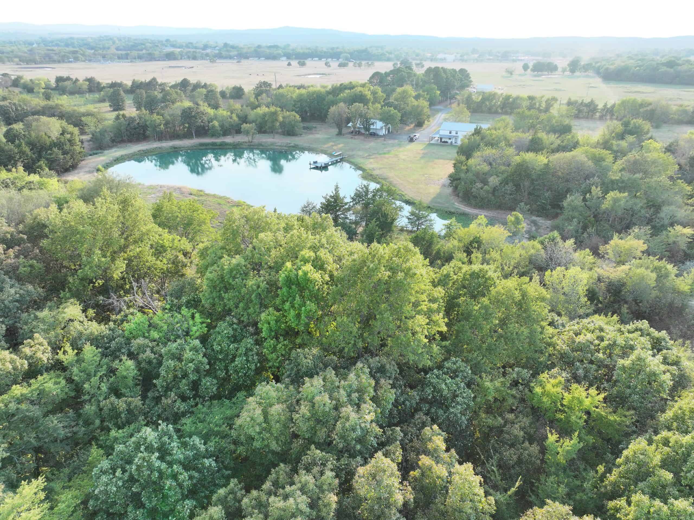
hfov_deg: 71.6
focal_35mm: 24
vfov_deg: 56.8
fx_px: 481
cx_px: 347
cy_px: 260
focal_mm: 12.29
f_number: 2.8
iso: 400
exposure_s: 1/500
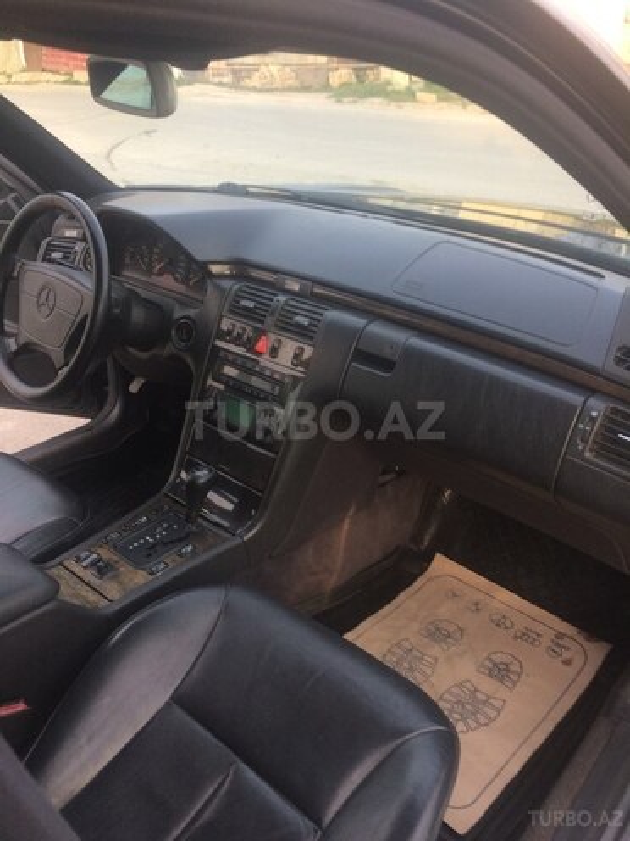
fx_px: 704
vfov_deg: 61.7
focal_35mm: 29
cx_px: 315
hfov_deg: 48.2
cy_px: 420
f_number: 2.2
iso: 64
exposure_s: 1/100
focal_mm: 4.15
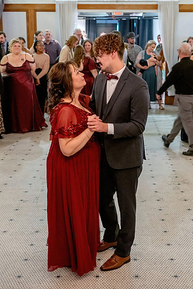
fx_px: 281
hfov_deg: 37.9
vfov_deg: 54.4
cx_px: 96
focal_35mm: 35
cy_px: 144
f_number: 2.8
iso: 3200
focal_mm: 35
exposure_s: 1/30
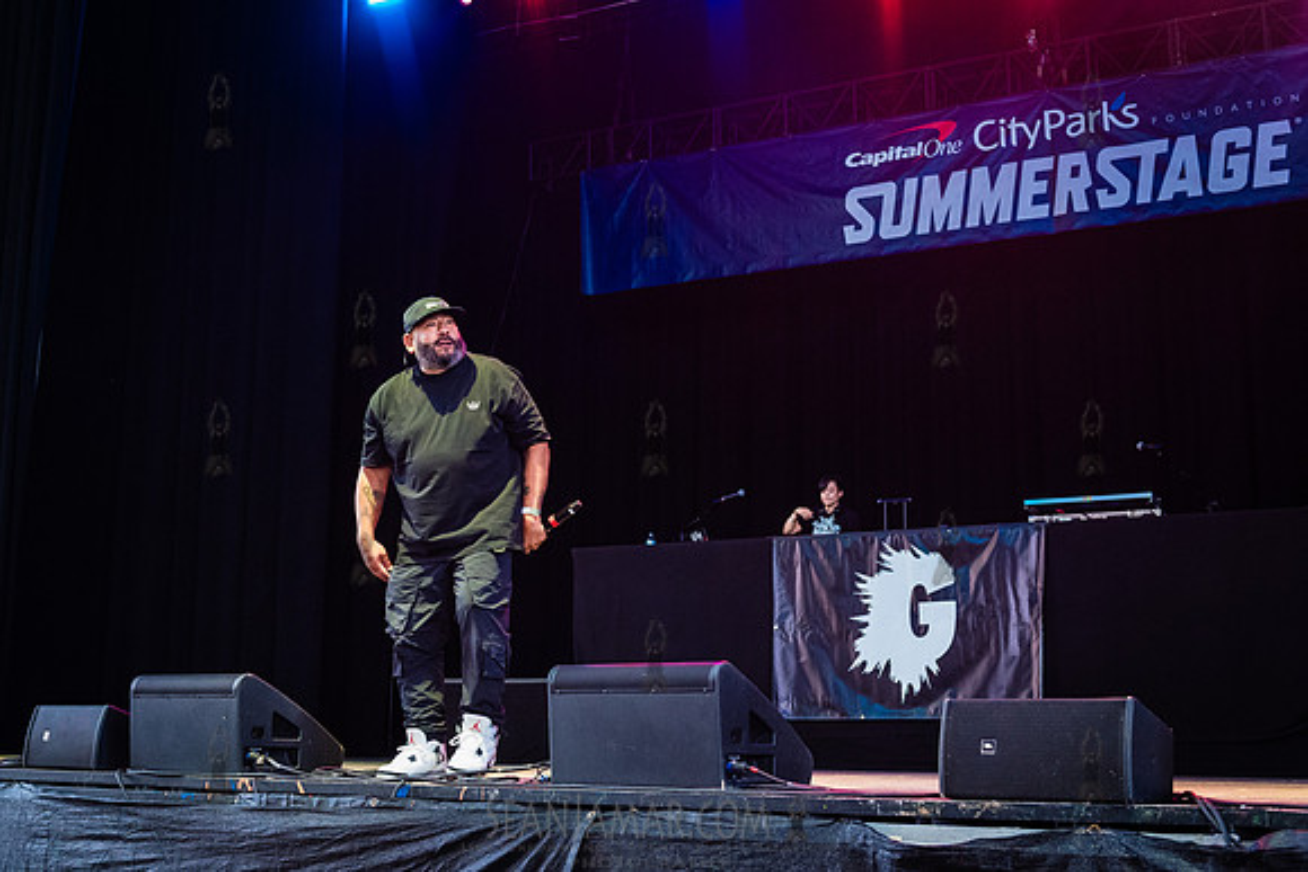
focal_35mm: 43
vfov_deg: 31.3
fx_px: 1557
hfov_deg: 45.5
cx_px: 593
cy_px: 429
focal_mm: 38
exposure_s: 1/320
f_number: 4
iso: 4000
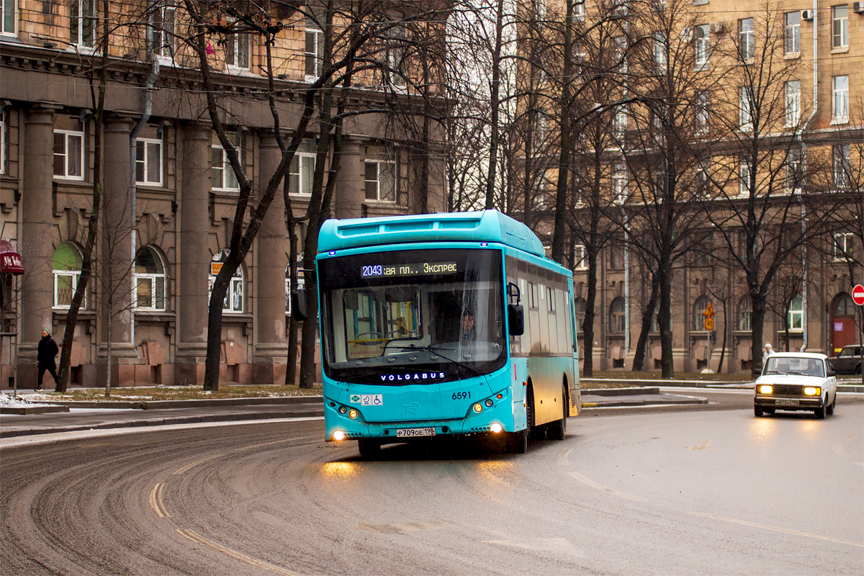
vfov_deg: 17.1
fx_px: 1920
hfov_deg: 25.4
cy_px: 288
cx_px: 432
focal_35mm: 80
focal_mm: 80
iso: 400
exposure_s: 1/320
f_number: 2.8
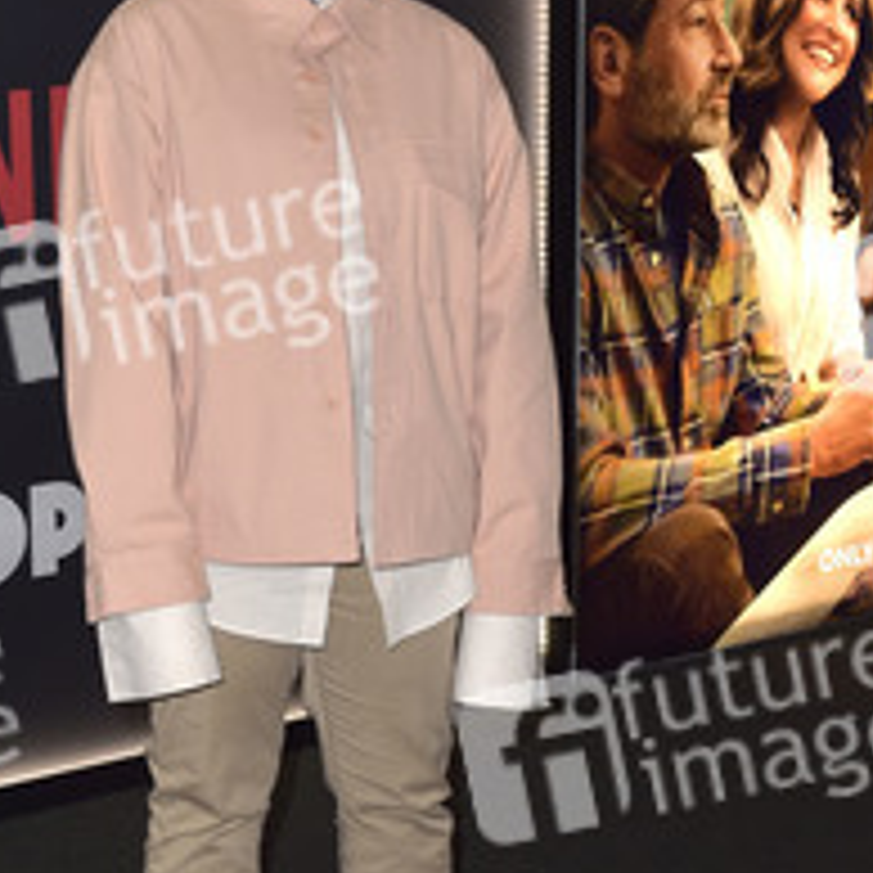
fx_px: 2996
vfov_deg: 16.6
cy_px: 513
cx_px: 281
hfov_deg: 16.5
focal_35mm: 105
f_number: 6.3
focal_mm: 60
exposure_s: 1/250
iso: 400
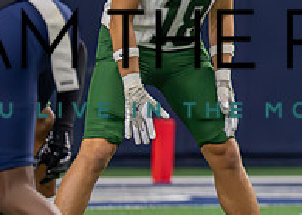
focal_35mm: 941
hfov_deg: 2.1
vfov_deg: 1.5
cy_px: 16
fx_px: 8065
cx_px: 585
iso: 4000
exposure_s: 1/1600
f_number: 2.8
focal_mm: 200
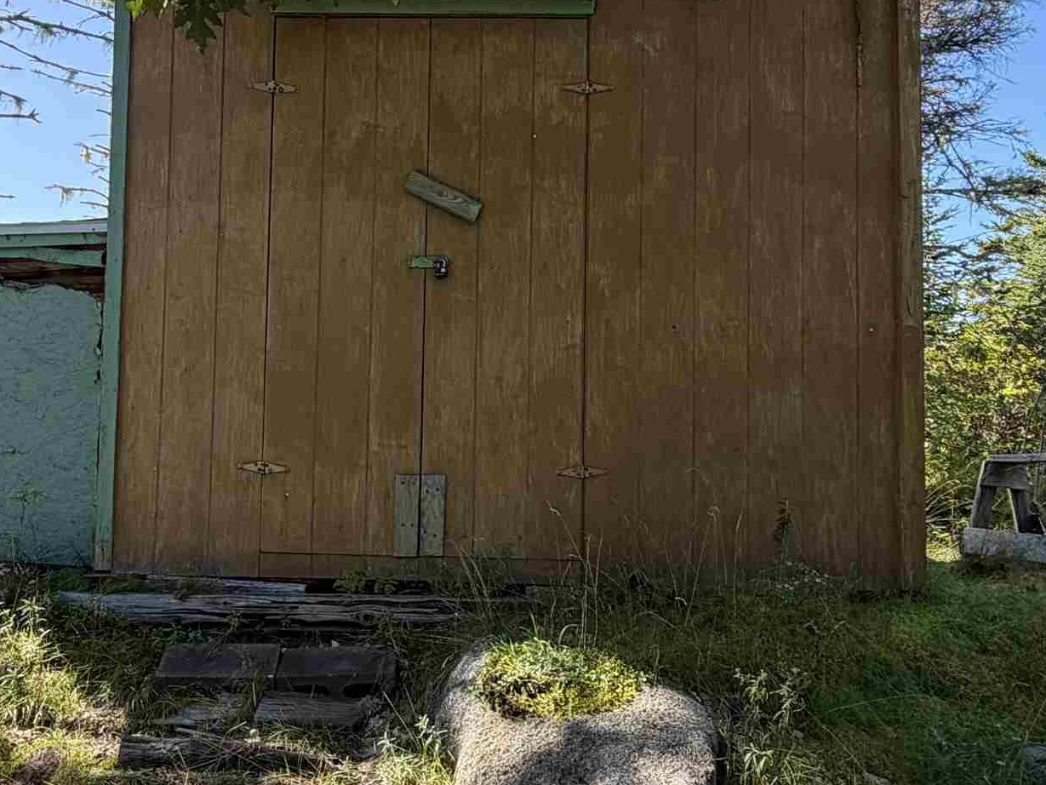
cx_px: 427
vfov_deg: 40.7
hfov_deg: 52.3
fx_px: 1058
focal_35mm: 35
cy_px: 358
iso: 50
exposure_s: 1/277
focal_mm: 2.22
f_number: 2.2
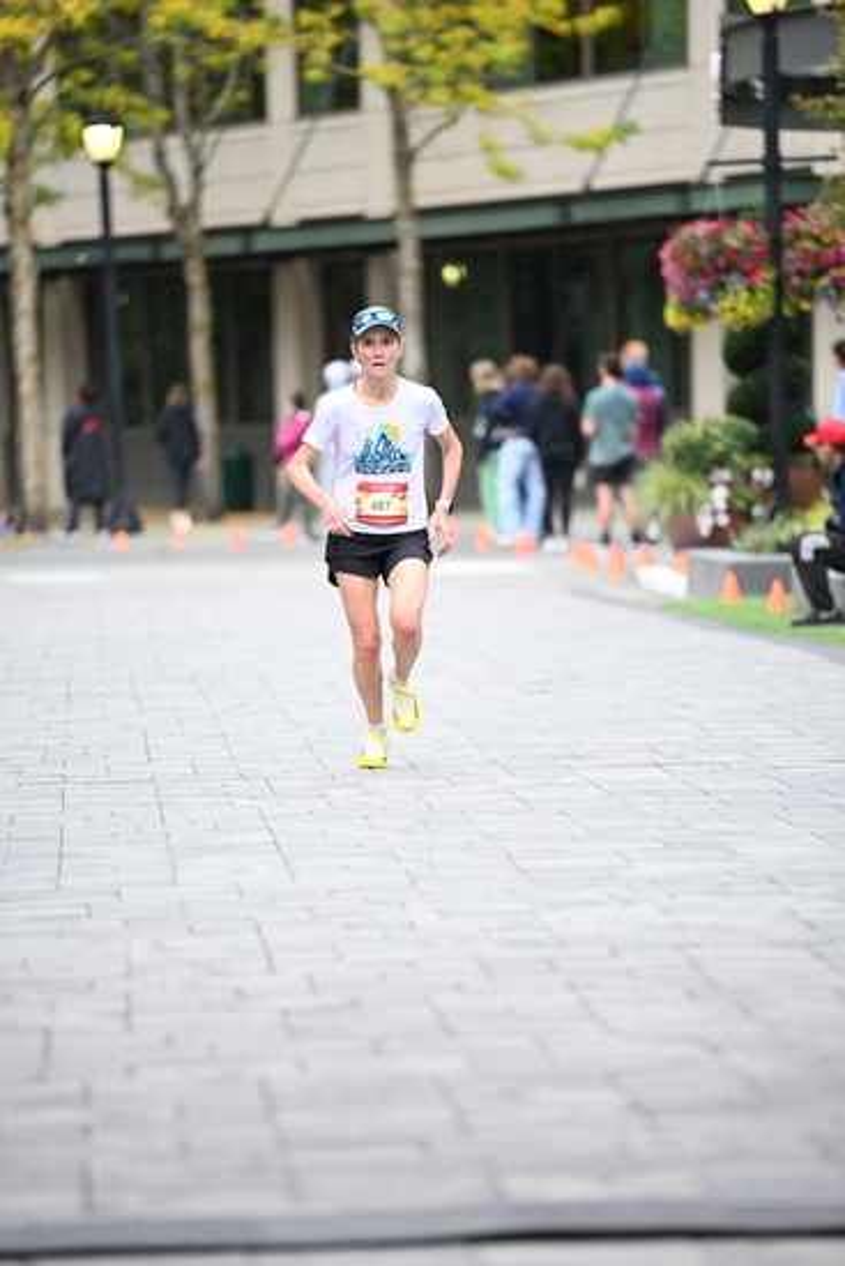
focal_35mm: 200
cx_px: 422
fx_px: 7037
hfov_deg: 6.9
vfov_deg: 10.3
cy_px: 633
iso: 1250
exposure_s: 1/1250
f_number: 2.8
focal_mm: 200
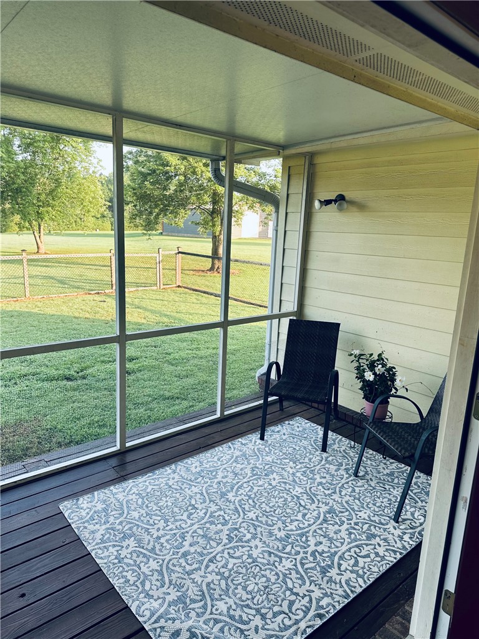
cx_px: 240
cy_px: 320
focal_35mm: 24
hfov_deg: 56.8
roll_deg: -3.6
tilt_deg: -10.8
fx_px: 443
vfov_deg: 71.6
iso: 64
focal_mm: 6.86
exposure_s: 1/156
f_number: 1.78
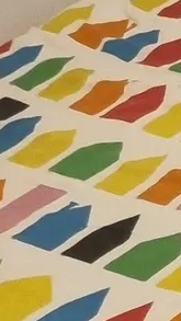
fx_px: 1756
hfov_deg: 5.2
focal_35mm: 206
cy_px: -175
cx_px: 712
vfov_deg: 10.1
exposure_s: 1/50
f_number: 1.8
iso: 400
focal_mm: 5.4
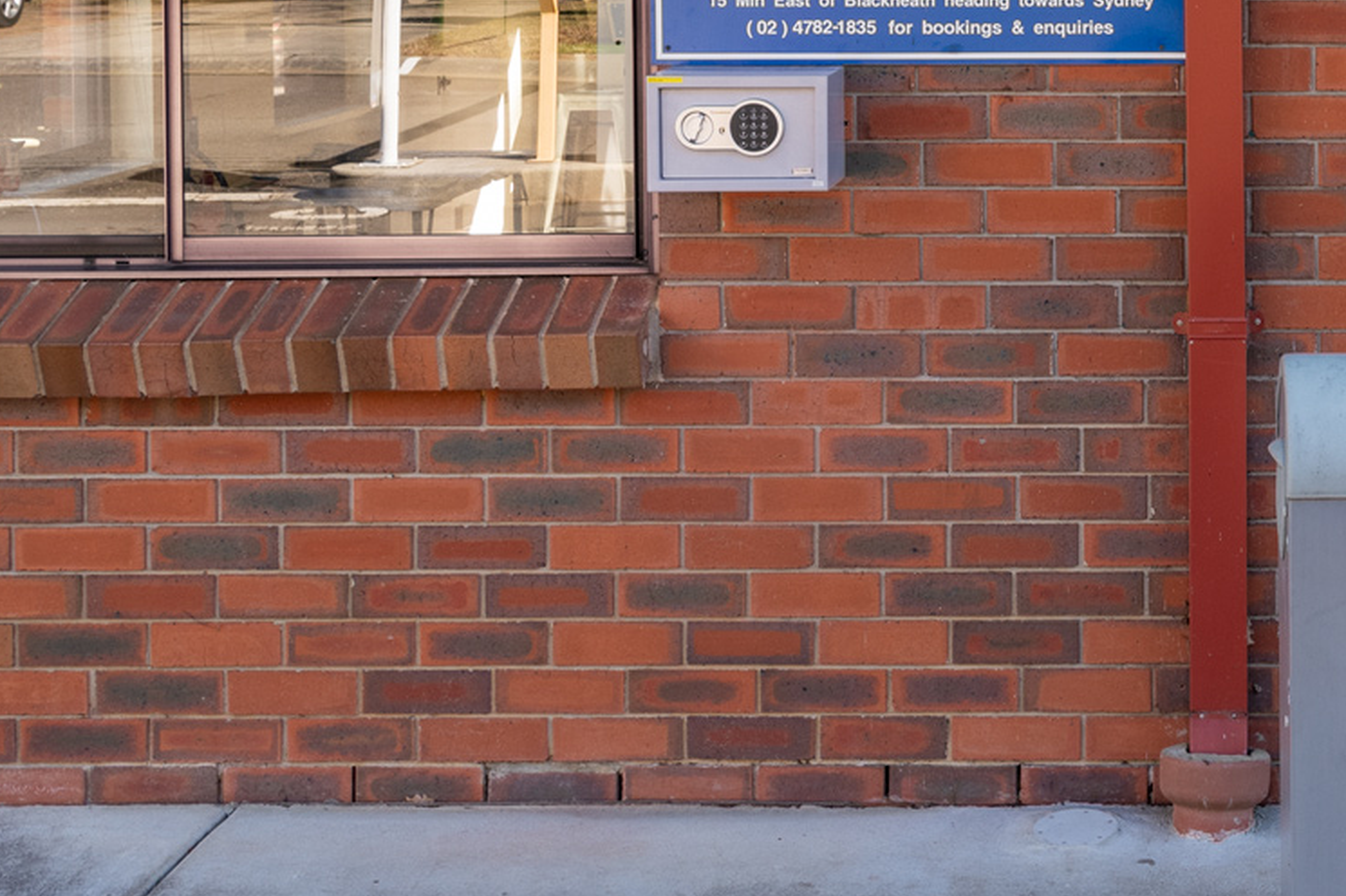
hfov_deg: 27.9
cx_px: 1478
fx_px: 2466
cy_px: -122
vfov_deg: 19.6
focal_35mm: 66
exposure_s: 1/40
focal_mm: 24
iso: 125
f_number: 9
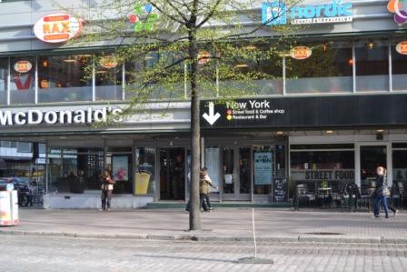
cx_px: 204
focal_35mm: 57
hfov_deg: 35.0
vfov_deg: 23.8
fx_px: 645
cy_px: 136
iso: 180
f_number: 5.6
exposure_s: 1/125
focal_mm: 38
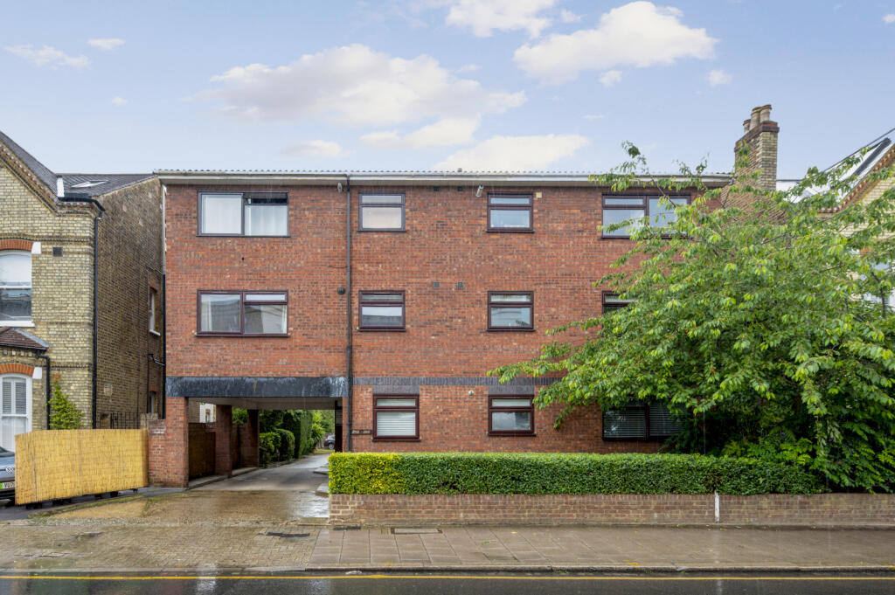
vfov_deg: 72.0
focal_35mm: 16
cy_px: 298
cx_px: 448
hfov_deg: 95.0
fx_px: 410
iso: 200
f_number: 8
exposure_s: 1/50
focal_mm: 16.5
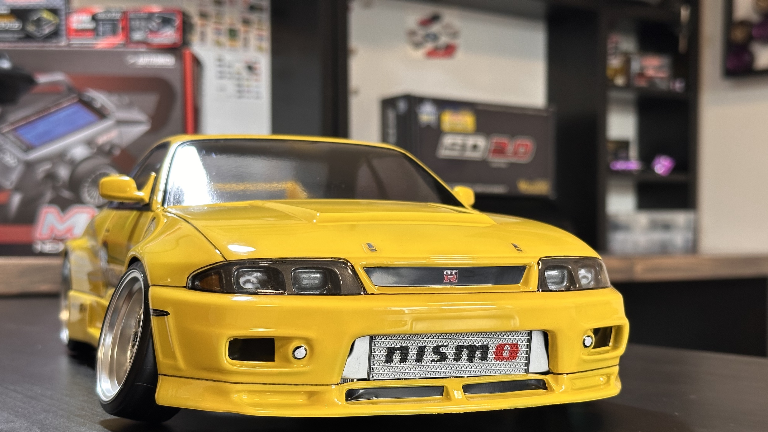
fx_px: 1079
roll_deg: -0.9
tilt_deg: -3.7
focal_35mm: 53
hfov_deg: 39.2
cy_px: 291
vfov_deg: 22.5
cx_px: 383
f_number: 1.78
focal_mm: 6.86
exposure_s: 1/50
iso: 125
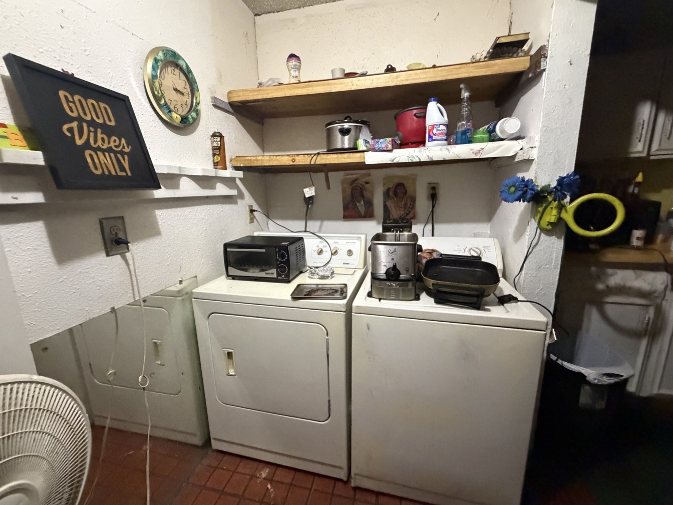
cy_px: 250
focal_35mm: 15
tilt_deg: -11.3
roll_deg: +1.6
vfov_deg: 81.7
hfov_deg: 98.2
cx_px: 335
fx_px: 292
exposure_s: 1/60
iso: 1000
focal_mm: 2.22
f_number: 2.2
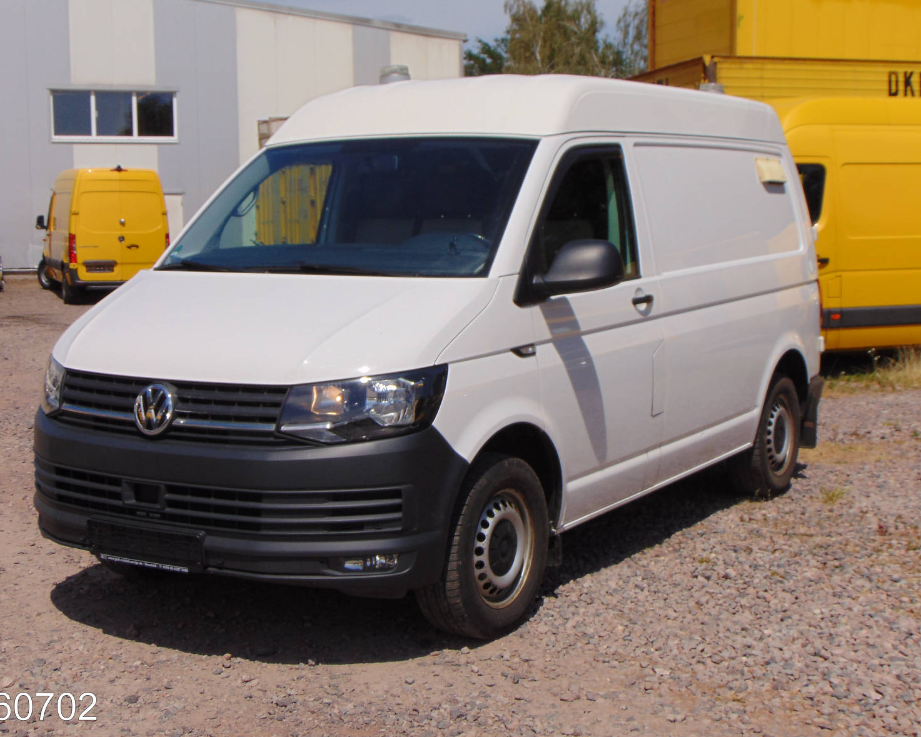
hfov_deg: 35.4
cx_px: 446
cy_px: 363
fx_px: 1445
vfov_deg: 28.6
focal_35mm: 53
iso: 80
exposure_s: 1/400
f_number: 9
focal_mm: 9
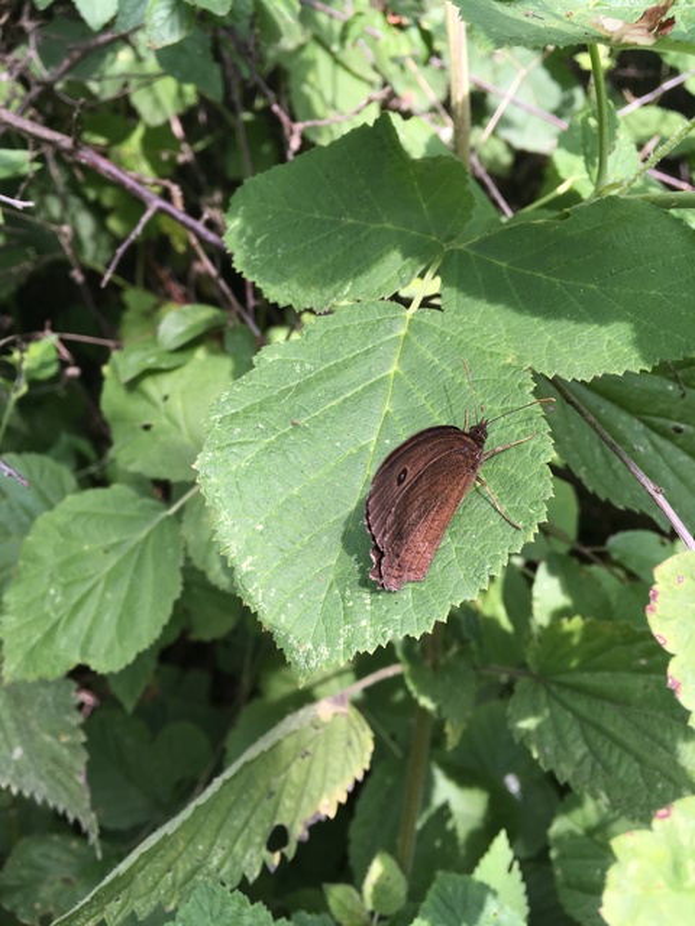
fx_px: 776
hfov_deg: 48.2
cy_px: 463
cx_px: 348
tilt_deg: -20.3
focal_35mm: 29
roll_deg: +1.3
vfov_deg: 61.7
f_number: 2.2
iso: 25
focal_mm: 4.15
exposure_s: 1/163
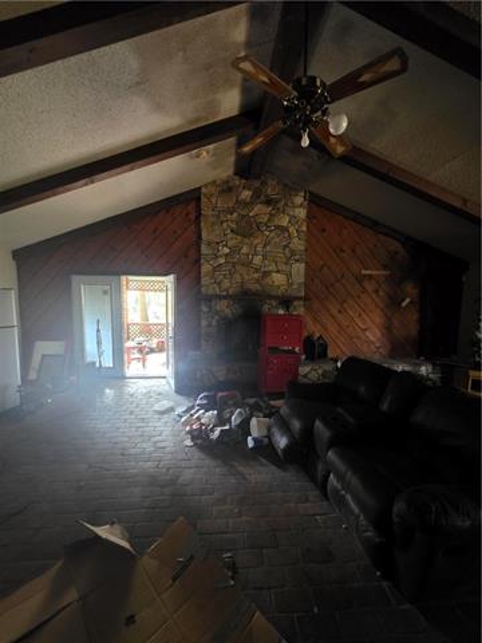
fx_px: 241
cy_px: 322
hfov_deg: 89.9
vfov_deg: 106.2
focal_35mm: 13
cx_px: 241
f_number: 1.9
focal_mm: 2.2
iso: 1000
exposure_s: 1/30
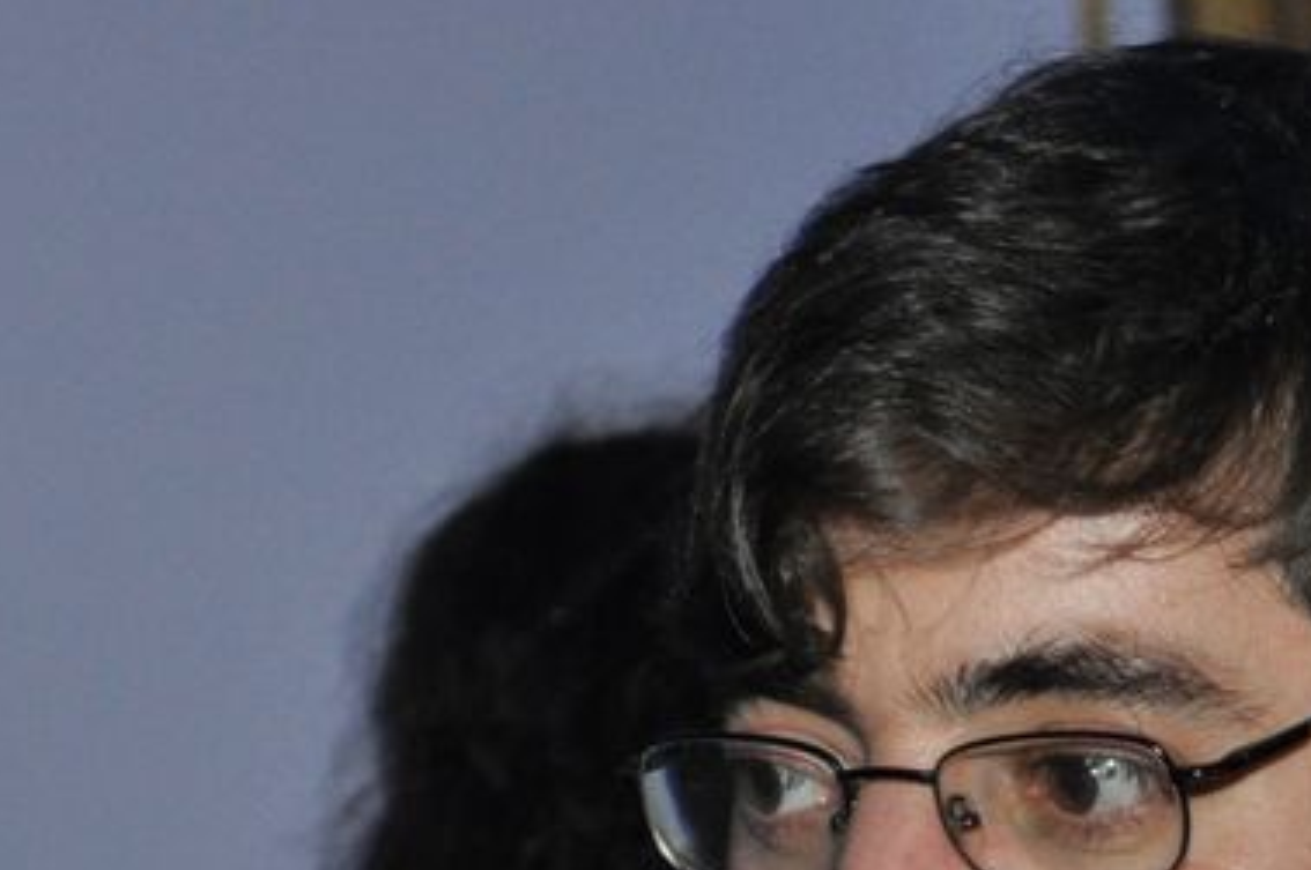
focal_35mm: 305
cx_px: 472
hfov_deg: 6.8
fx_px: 11093
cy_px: 1466
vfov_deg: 4.5
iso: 800
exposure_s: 1/60
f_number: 5
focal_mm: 60
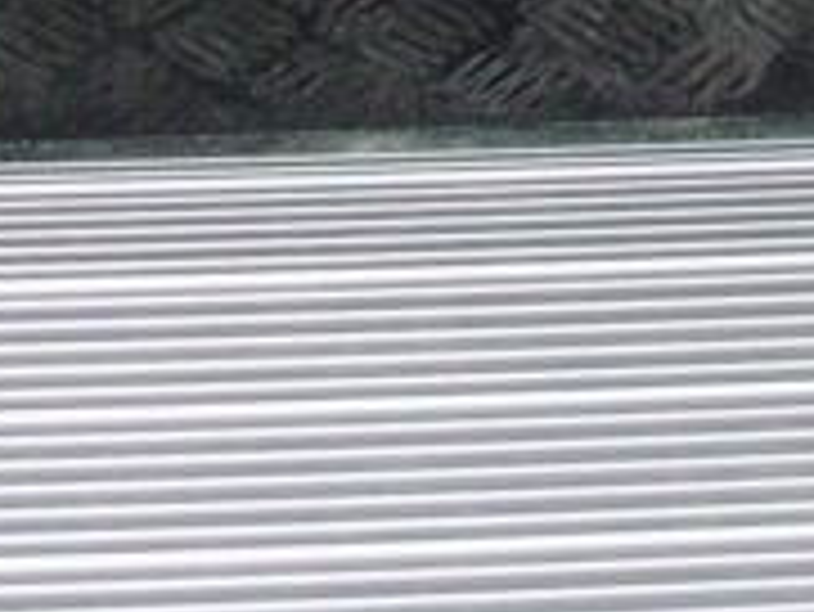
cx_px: 616
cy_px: -508
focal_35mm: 191
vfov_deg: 7.5
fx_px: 4494
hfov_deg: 10.3
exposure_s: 1/32
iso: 50
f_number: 3.1
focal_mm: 7.5
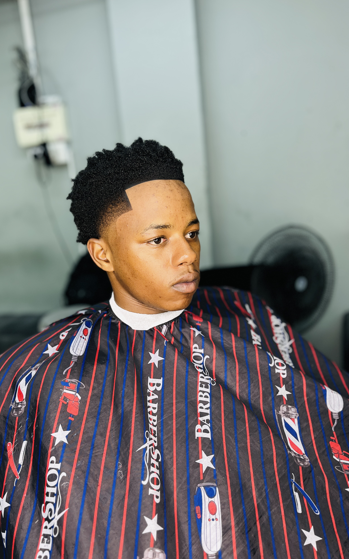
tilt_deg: -11.5
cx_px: 153
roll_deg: +6.0
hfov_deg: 44.4
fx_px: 426
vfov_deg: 66.5
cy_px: 278
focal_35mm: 28
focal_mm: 5.1
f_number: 1.6
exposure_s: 1/100
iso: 64
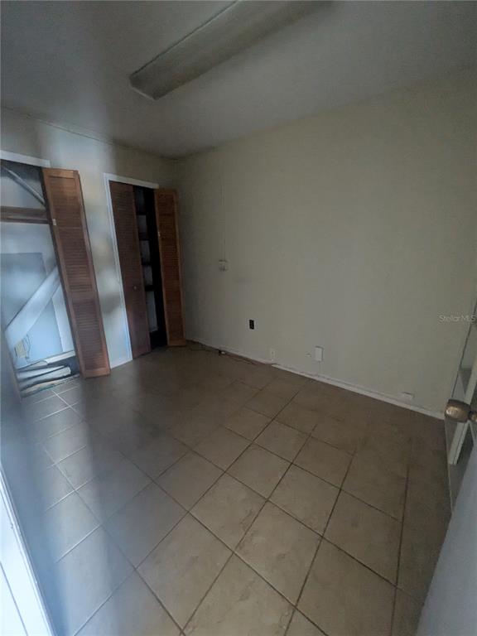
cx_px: 238
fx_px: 257
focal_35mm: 14
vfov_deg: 102.1
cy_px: 318
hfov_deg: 85.7
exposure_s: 1/15
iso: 596
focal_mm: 1.83
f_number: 2.2
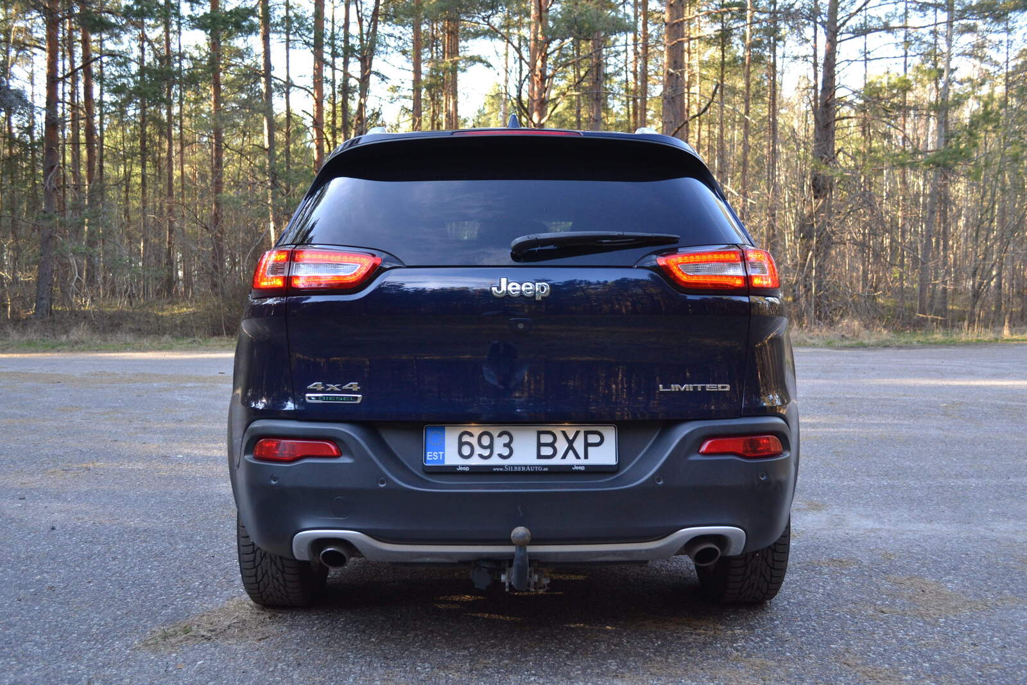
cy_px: 342
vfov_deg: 40.0
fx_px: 941
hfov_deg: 57.2
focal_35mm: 33
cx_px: 514
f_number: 5
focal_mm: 22
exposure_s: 1/100
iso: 400
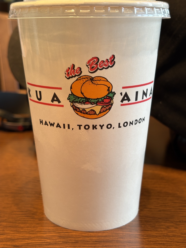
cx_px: 93
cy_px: 124
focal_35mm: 52
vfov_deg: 36.8
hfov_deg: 28.0
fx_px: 373
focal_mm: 5.96
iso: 50
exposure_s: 1/112
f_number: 1.6
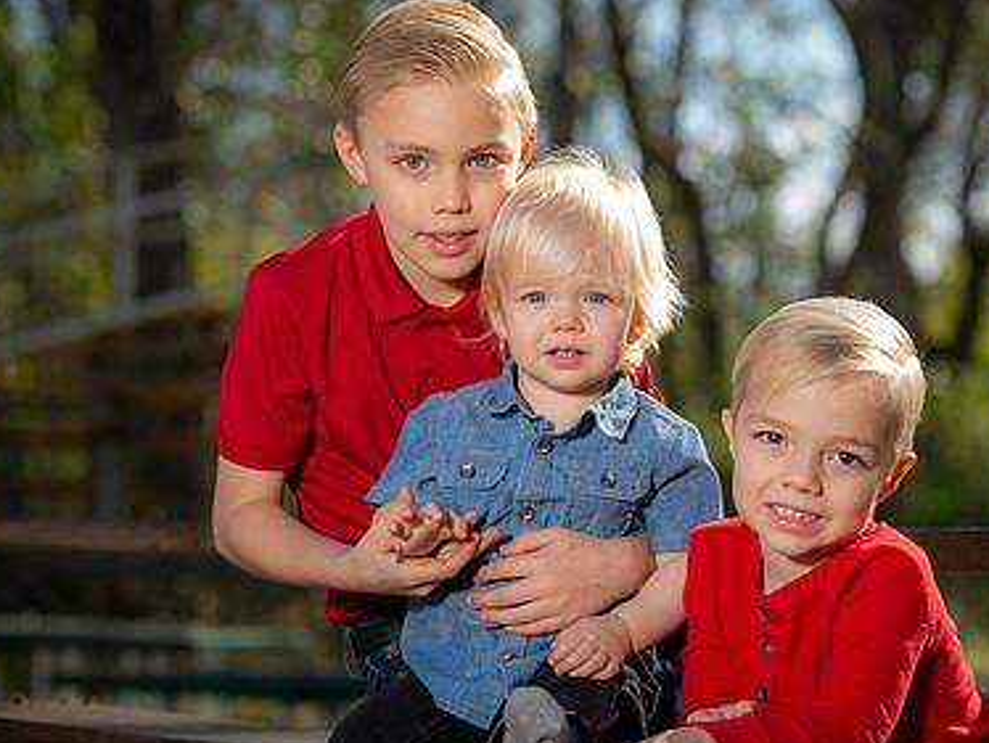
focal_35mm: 149
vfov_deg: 10.0
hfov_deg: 13.2
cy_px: 381
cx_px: 606
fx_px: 4260
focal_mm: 100
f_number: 4.5
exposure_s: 1/250
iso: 50
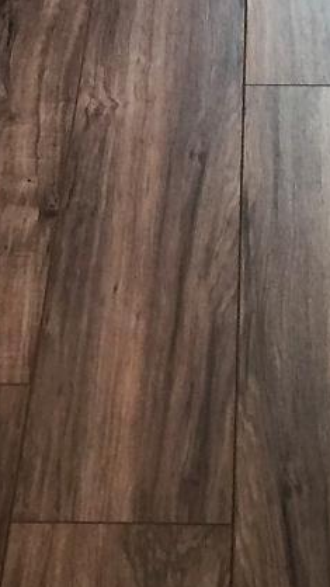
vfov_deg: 11.7
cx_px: 298
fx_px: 2350
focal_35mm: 151
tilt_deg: -5.8
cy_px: -800
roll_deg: +0.5
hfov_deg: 8.0
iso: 32
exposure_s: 1/15
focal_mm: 4.15
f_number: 2.2
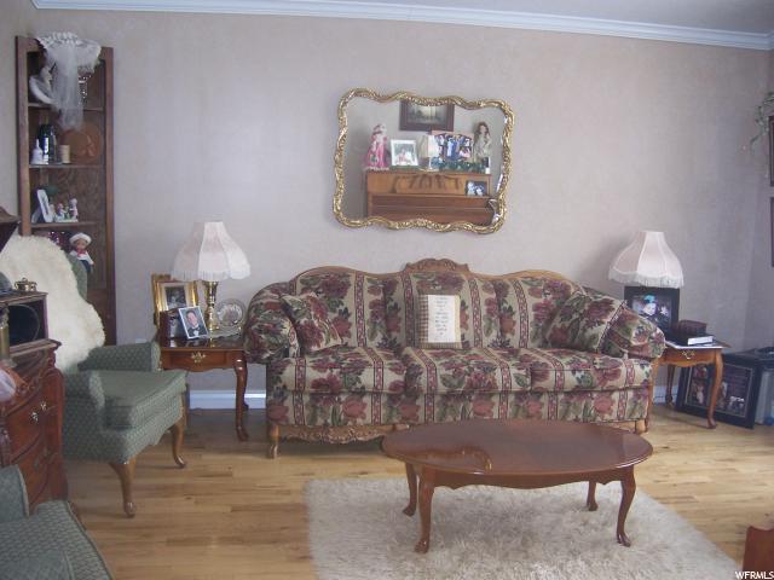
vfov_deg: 39.7
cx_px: 387
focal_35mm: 36
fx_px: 805
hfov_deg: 51.4
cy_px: 290
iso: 125
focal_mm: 6.2
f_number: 2.8
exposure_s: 1/60
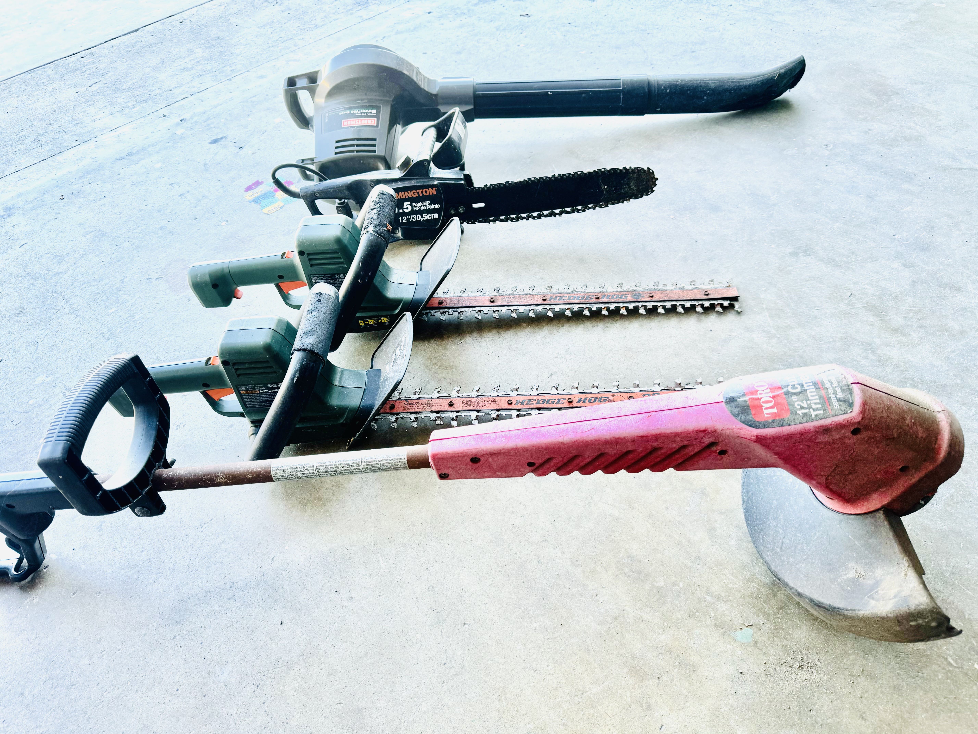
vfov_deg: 56.8
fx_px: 678
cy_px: 367
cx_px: 489
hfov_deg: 71.6
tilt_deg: -48.2
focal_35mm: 24
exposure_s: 1/121
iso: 80
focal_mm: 6.76
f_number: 1.78
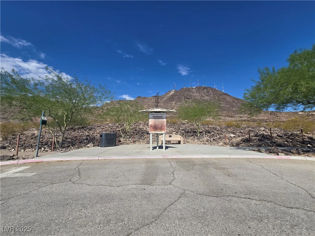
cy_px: 118
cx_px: 158
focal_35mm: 13
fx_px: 118
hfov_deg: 106.2
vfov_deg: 89.9
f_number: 2.2
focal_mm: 2.2
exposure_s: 1/3390
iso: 50
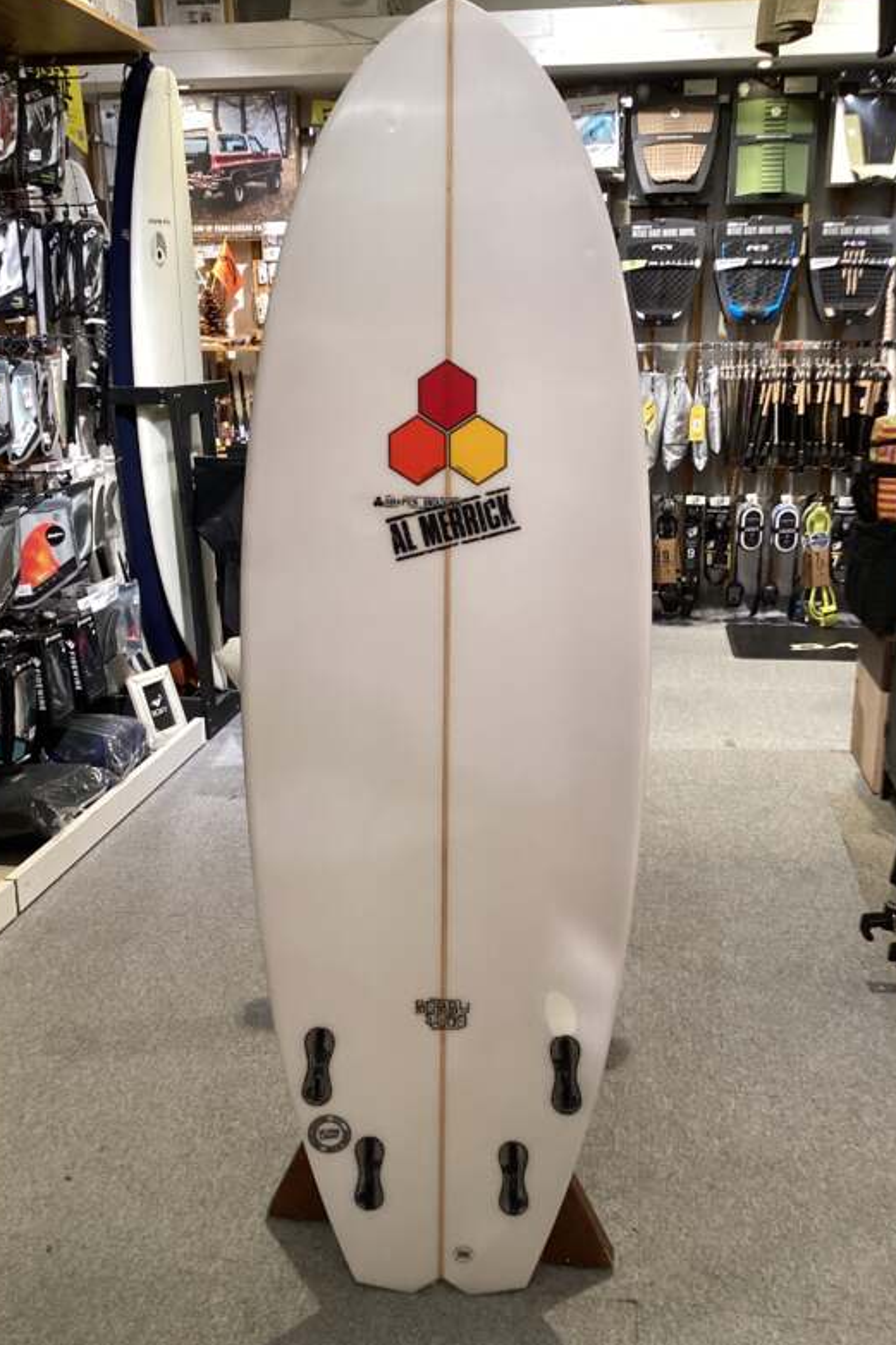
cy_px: 669
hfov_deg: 40.0
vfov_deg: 57.2
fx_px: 1232
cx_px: 439
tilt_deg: -11.6
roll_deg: +0.6
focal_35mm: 33
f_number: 2.4
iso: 125
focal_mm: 3.3
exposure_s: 1/60
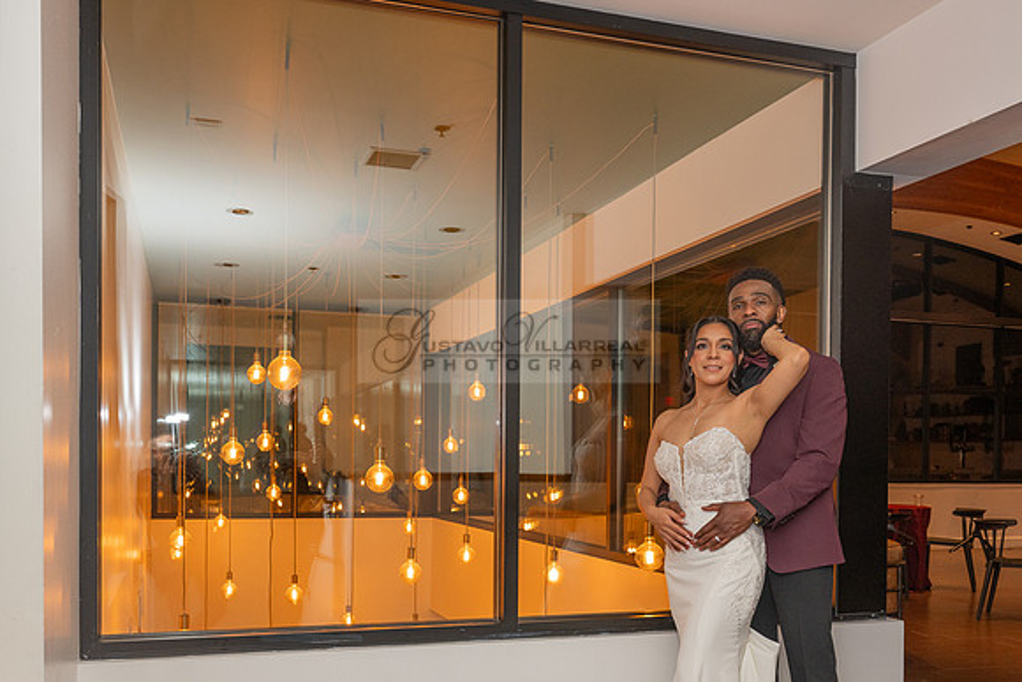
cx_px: 473
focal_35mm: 33
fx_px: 936
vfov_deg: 39.4
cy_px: 469
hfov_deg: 57.2
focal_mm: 24
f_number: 4
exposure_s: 1/200
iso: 800
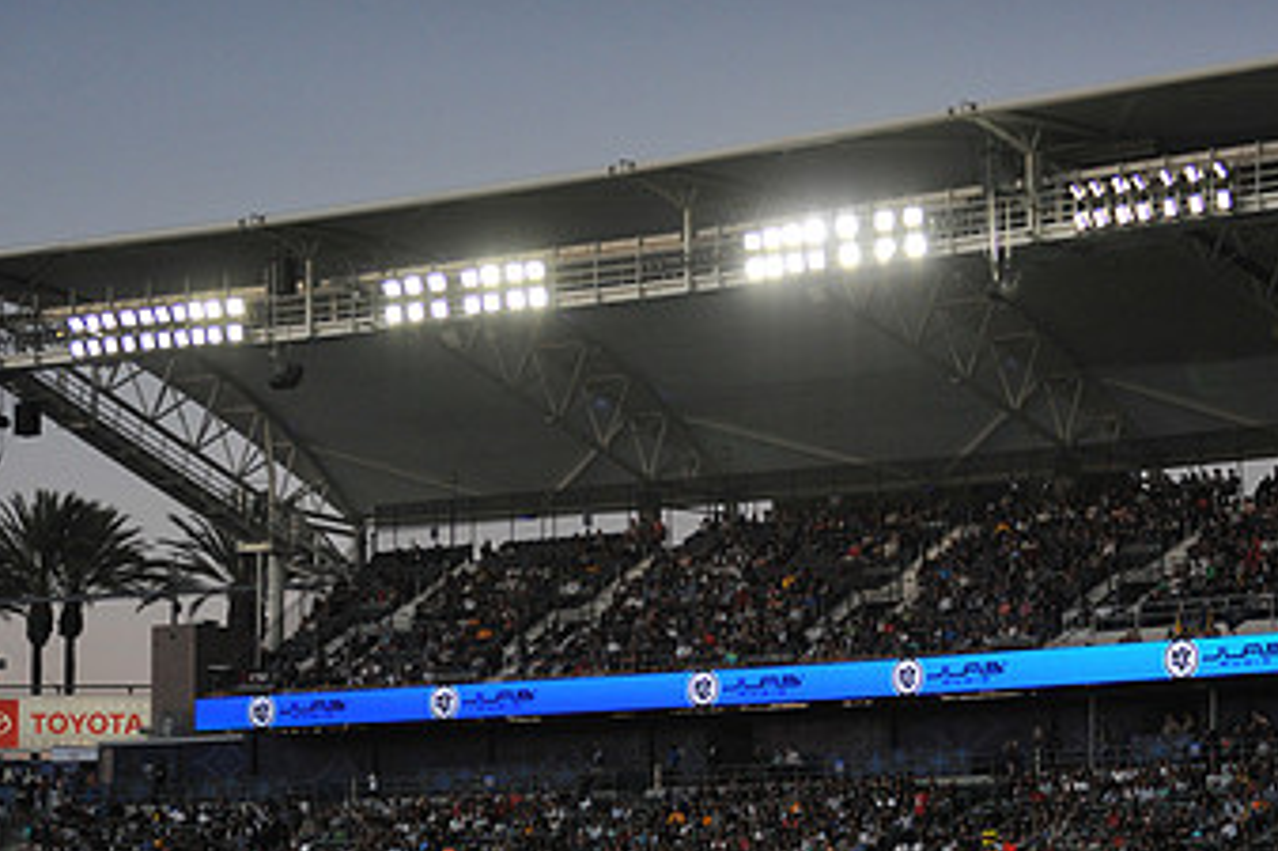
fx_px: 4258
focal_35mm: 120
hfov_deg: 17.1
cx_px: 639
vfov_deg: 11.4
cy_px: 715
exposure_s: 1/3200
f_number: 2.8
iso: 1600
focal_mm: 70
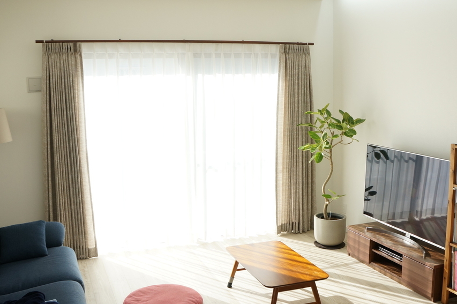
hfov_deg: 50.7
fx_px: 482
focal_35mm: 38
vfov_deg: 35.0
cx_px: 234
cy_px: 150
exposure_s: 1/100
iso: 400
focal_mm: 18
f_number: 8
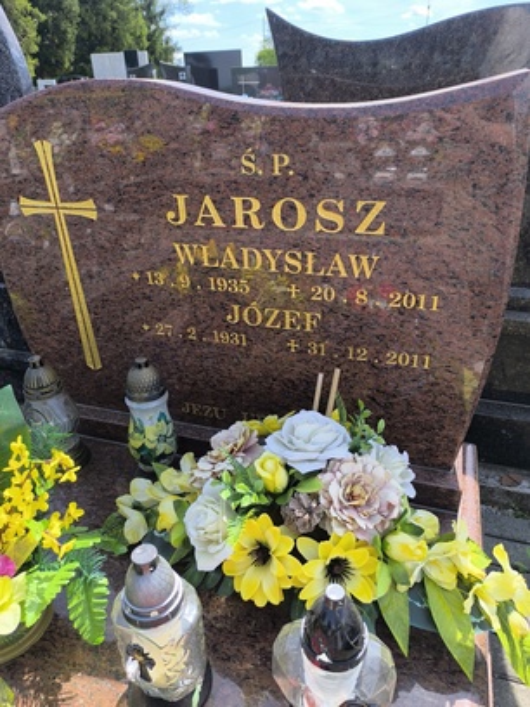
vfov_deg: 73.9
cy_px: 354
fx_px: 470
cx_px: 265
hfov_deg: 58.9
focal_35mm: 23
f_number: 1.65
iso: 50
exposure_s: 1/603
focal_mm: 6.14
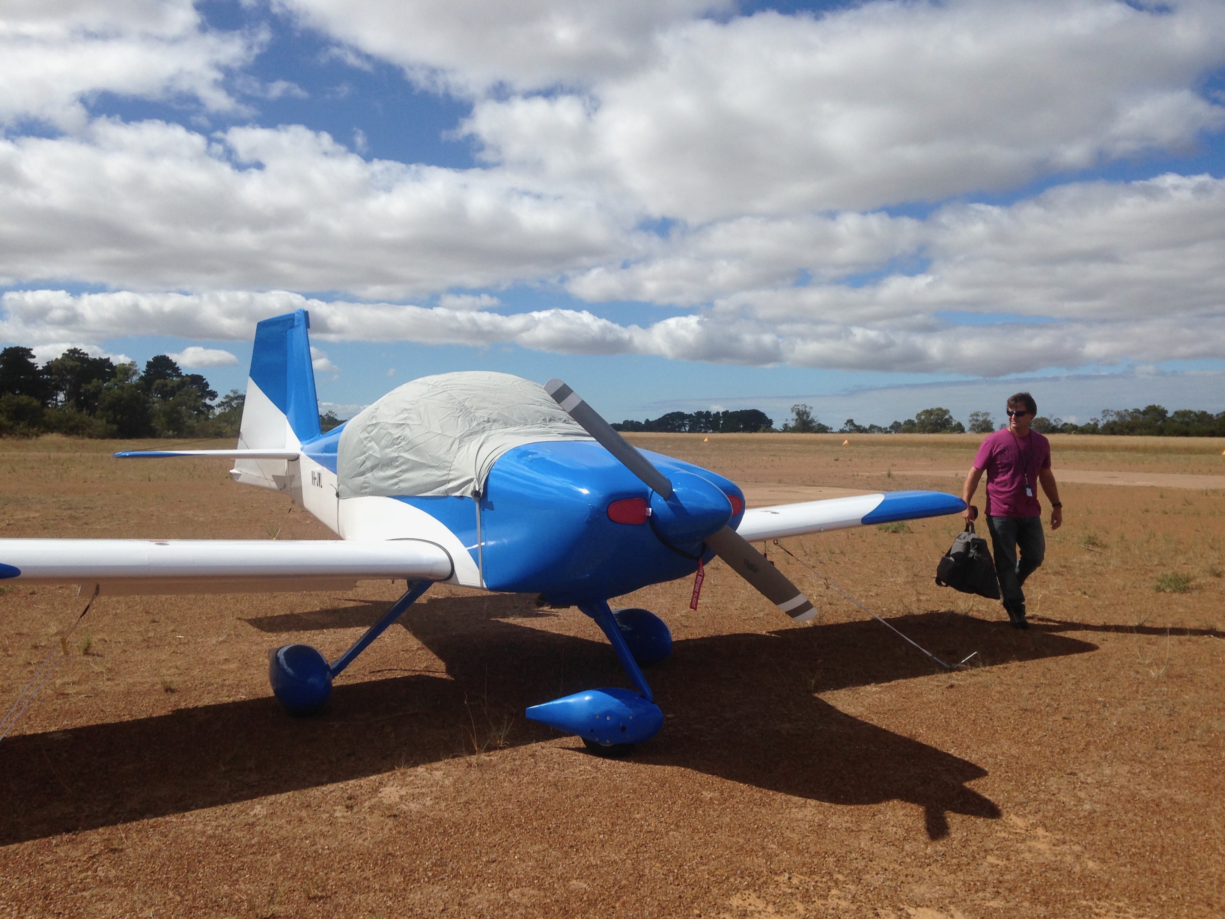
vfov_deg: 42.9
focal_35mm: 33
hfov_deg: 55.4
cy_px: 460
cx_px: 612
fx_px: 1168
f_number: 2.4
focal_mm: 4.12
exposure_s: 1/3012
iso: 50
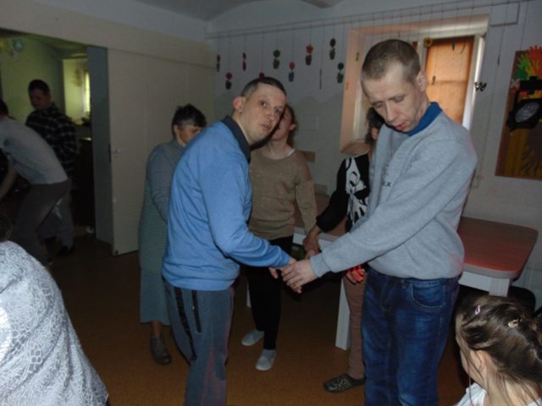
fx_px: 391
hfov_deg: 69.4
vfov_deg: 54.9
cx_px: 271
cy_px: 203
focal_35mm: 25
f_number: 3
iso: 200
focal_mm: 4.5
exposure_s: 1/30
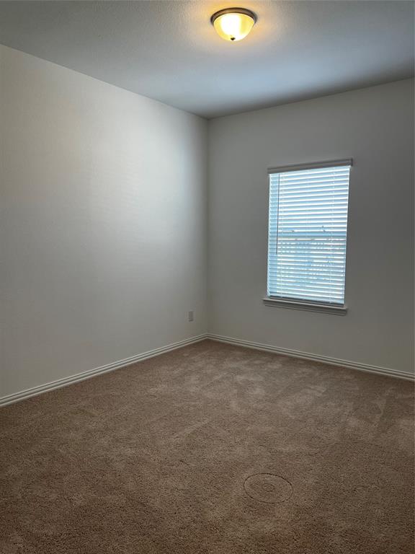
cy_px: 277
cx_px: 208
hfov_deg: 53.1
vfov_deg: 67.3
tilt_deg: -6.1
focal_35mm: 26
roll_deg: -0.4
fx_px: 416
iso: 64
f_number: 1.5
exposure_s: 1/134
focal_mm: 5.7
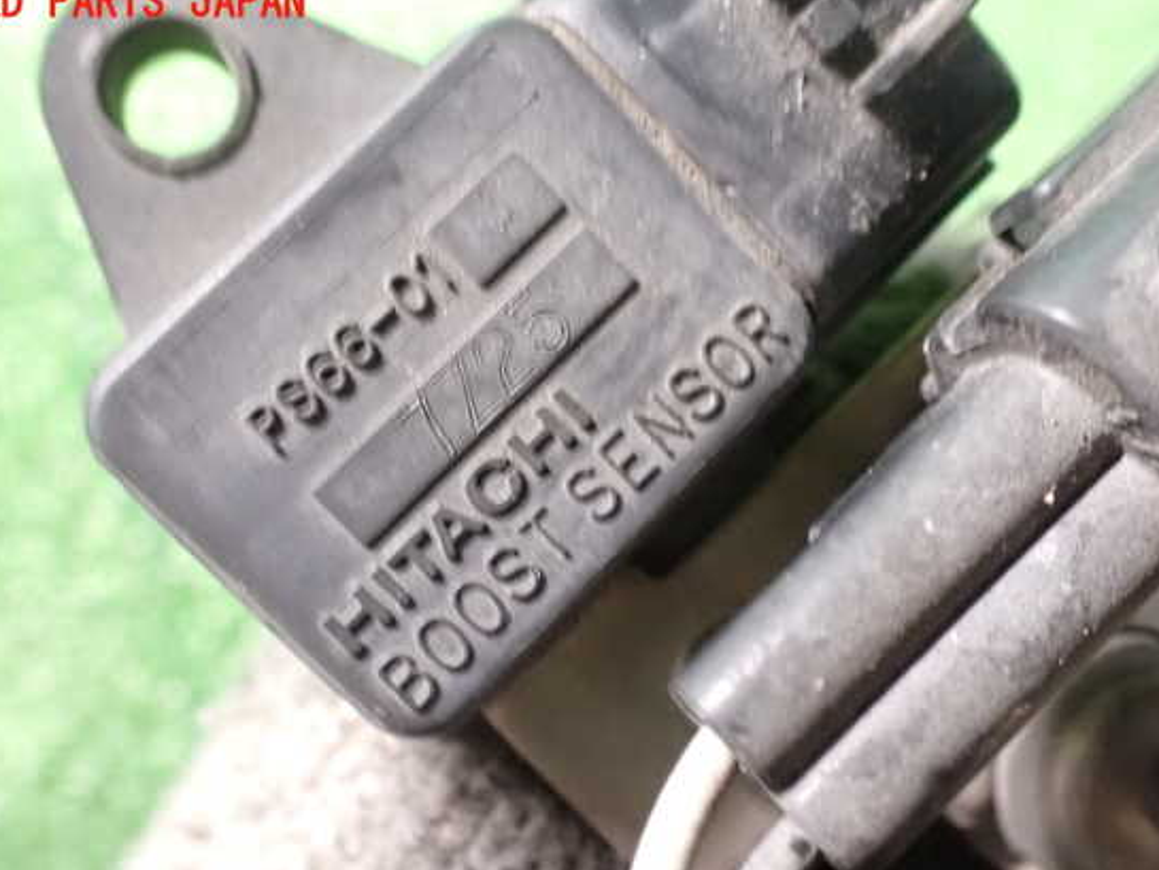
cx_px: 557
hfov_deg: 55.3
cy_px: 455
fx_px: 1105
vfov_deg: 42.9
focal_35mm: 33
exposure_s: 1/15
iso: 1600
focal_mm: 5.4
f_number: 2.3
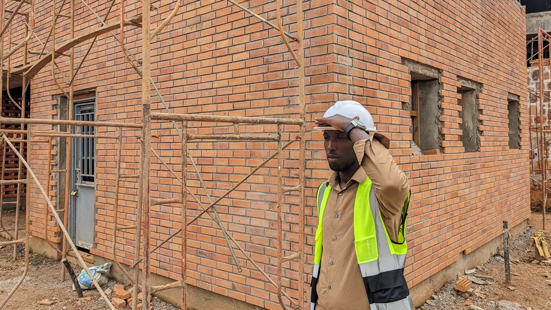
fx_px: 438
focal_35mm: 30
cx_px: 274
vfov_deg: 38.9
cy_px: 130
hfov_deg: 64.3
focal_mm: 4.38
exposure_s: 1/1560
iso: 37
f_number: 1.73
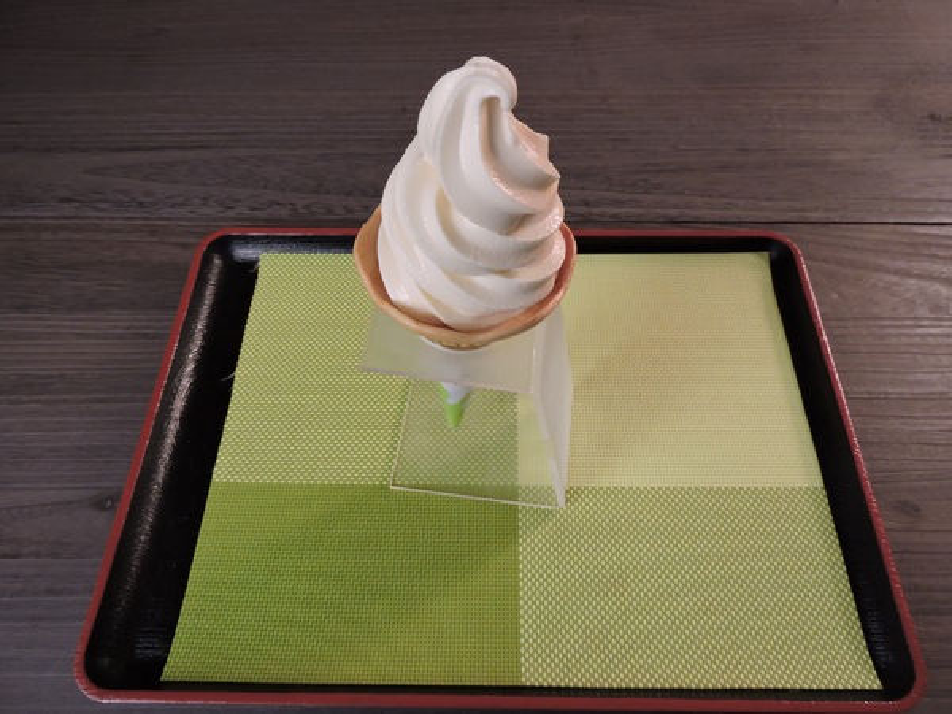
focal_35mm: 24
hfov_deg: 71.6
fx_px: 660
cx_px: 476
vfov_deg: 56.8
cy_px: 357
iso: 400
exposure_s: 1/13
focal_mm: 4.3
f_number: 3.3
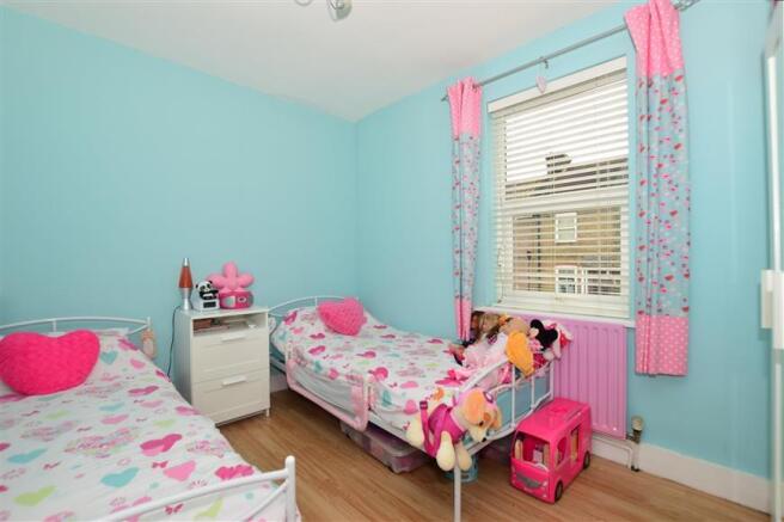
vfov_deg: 77.3
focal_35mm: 15
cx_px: 392
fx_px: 327
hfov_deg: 100.4
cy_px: 261
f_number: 7.1
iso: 200
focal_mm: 10
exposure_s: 1/160
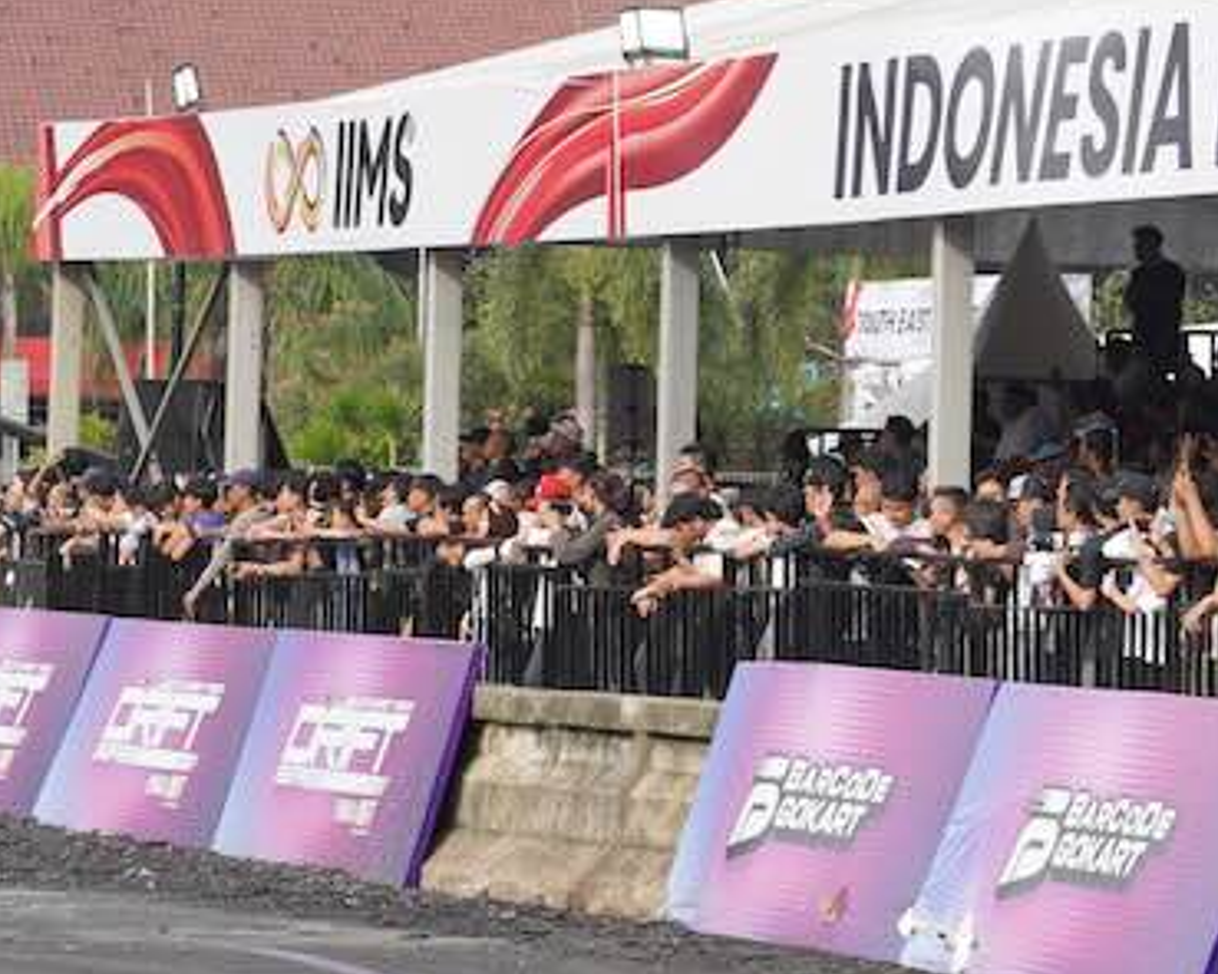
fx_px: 8787
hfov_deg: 7.8
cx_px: 1545
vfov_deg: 6.3
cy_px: 107
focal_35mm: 244
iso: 100
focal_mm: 93.7
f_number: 8
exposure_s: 1/60
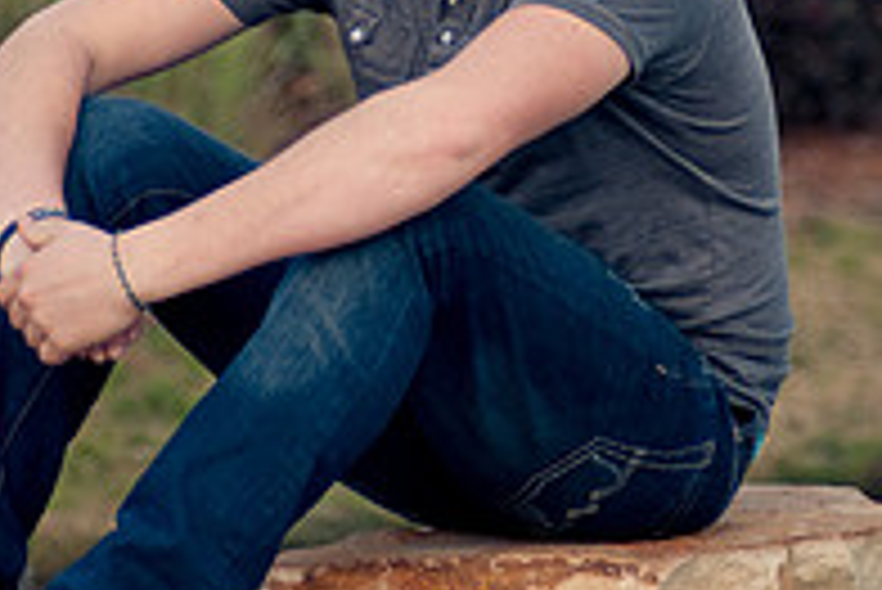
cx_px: 340
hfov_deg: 6.7
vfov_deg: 4.5
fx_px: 7576
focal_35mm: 309
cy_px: 189
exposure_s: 1/160
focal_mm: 135
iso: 200
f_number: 4.5
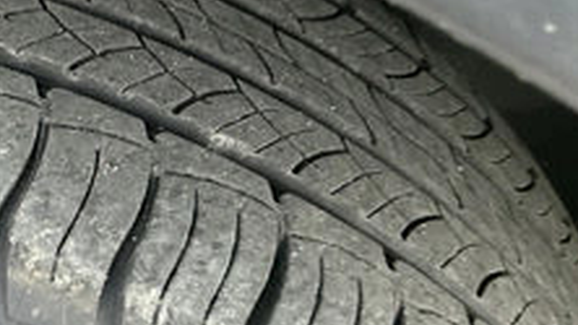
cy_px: 299
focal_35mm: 55
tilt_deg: -50.4
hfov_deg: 35.9
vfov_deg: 21.3
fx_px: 843
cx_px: 73
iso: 125
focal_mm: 3
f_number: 1.8
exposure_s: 1/60
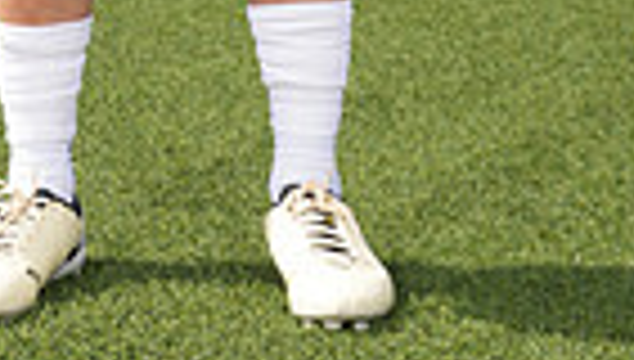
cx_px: 144
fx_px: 3201
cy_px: -580
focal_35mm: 190
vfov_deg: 6.1
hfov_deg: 11.3
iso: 100
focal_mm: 57
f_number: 8
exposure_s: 1/200
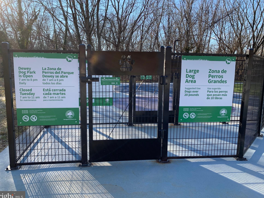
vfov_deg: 51.4
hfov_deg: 65.3
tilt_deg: -7.9
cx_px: 129
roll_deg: -1.1
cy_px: 99
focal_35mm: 27
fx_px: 206
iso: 25
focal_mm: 4.25
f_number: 1.8
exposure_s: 1/457
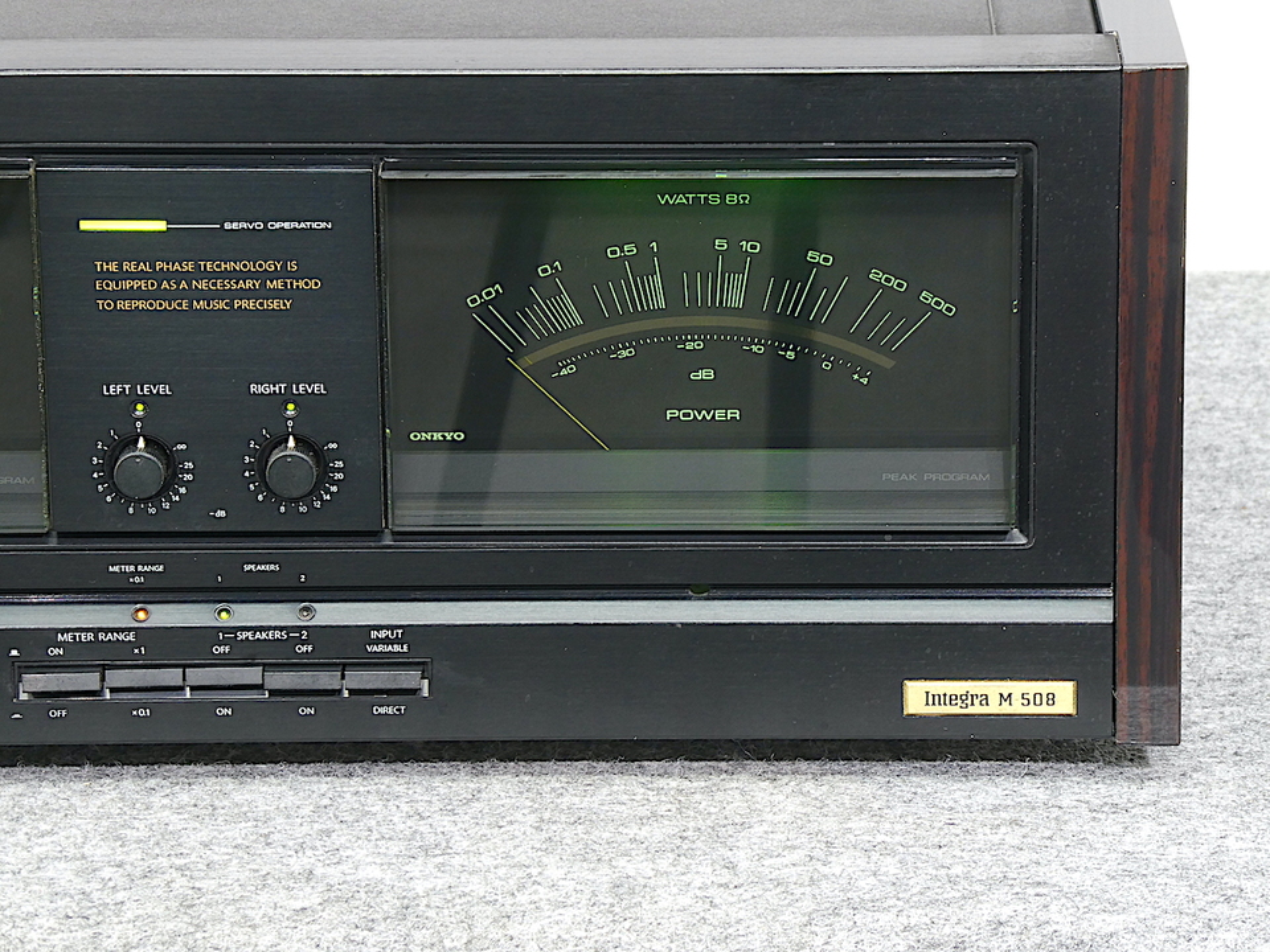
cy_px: 476
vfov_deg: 9.8
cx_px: 635
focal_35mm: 151
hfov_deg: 13.1
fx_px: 5540
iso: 200
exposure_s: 1
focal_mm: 27.1
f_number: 6.3
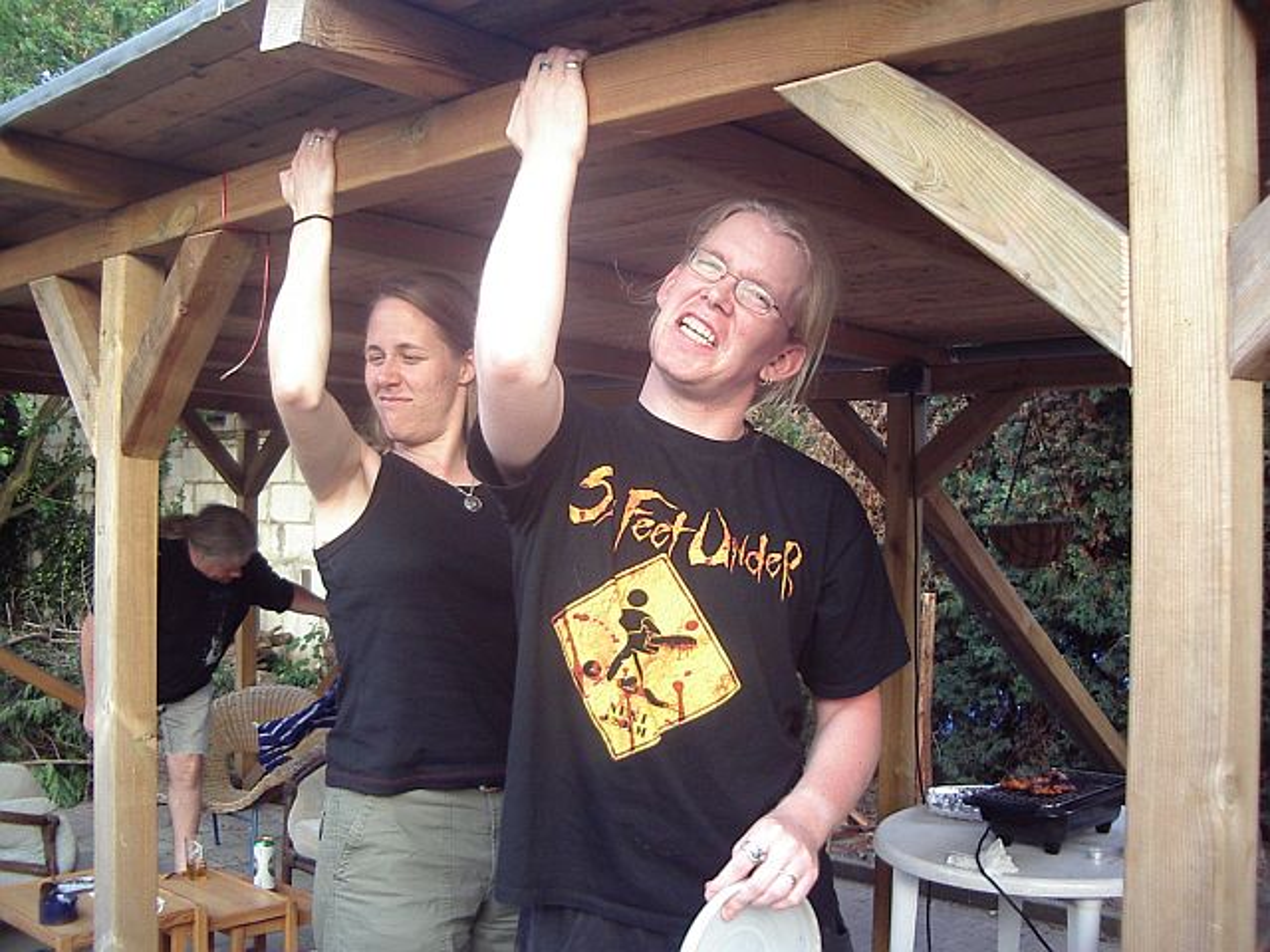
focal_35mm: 38
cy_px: 476
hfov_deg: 49.0
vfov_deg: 37.7
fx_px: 1394
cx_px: 635
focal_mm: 5.8
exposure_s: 1/60
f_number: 2.6
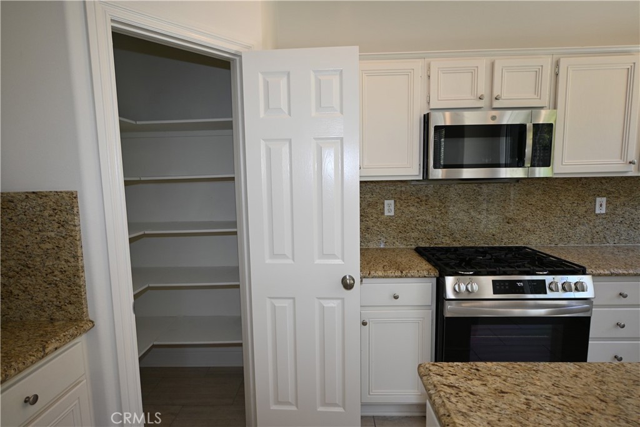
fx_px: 333
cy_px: 214
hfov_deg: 87.7
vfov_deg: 65.3
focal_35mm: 19
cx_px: 320
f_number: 4.5
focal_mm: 12.5
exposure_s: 1/80
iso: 200
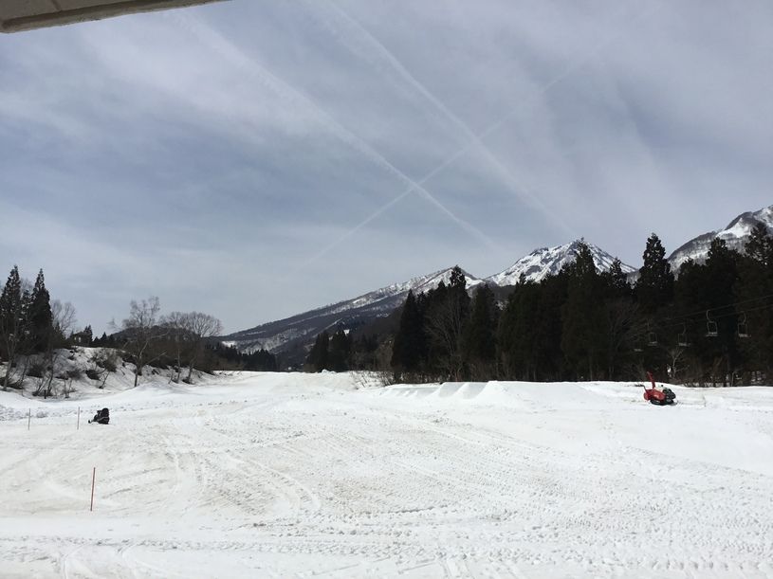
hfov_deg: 58.4
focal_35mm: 31
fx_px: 692
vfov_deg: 45.4
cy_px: 290
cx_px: 386
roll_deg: -0.2
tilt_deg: +14.5
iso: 25
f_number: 2.4
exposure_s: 1/5102
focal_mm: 3.3
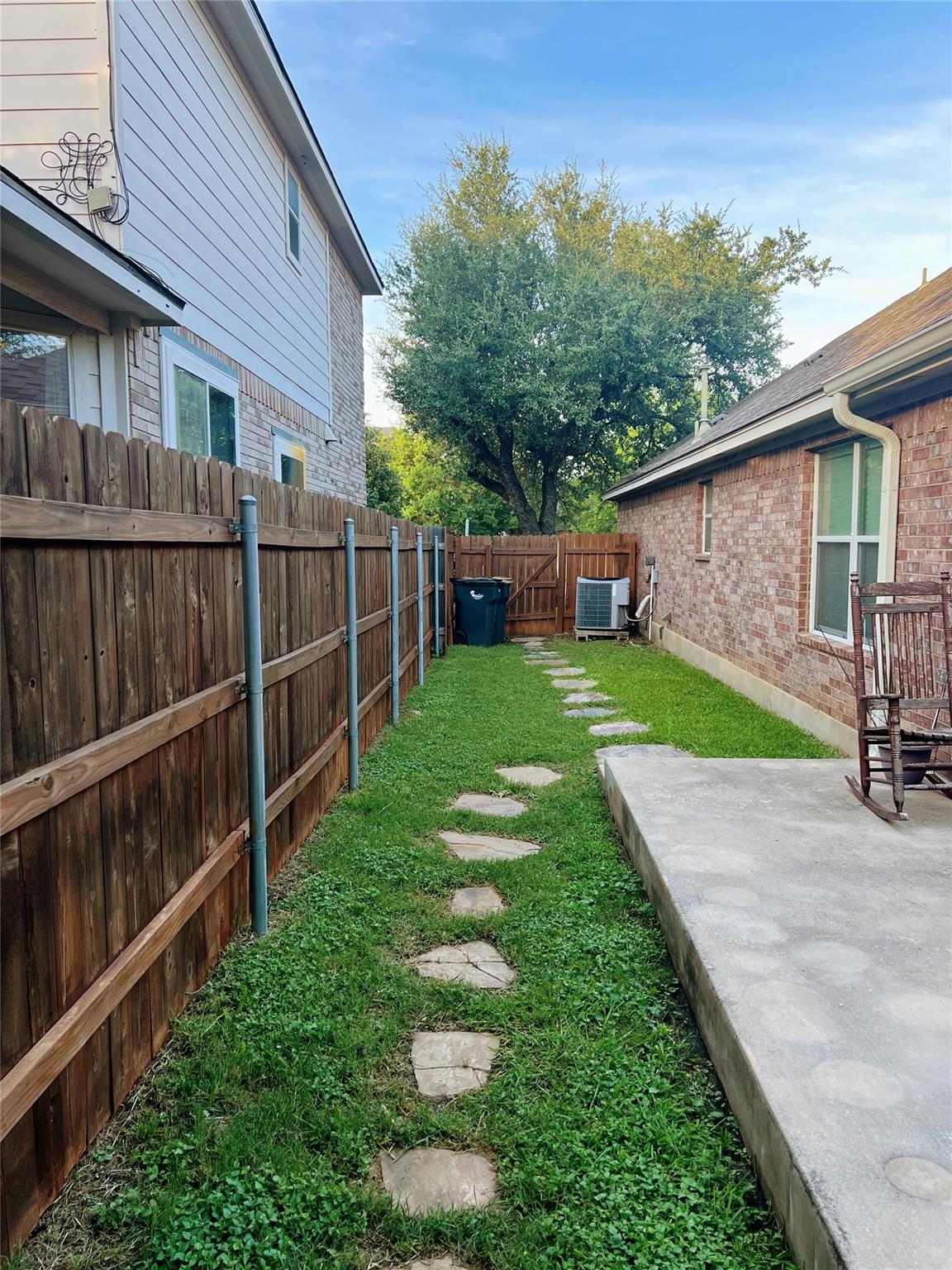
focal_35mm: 26
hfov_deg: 53.1
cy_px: 635
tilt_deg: -5.9
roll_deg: -0.2
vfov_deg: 67.3
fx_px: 953
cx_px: 476
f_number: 1.5
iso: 50
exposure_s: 1/177
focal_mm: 5.7
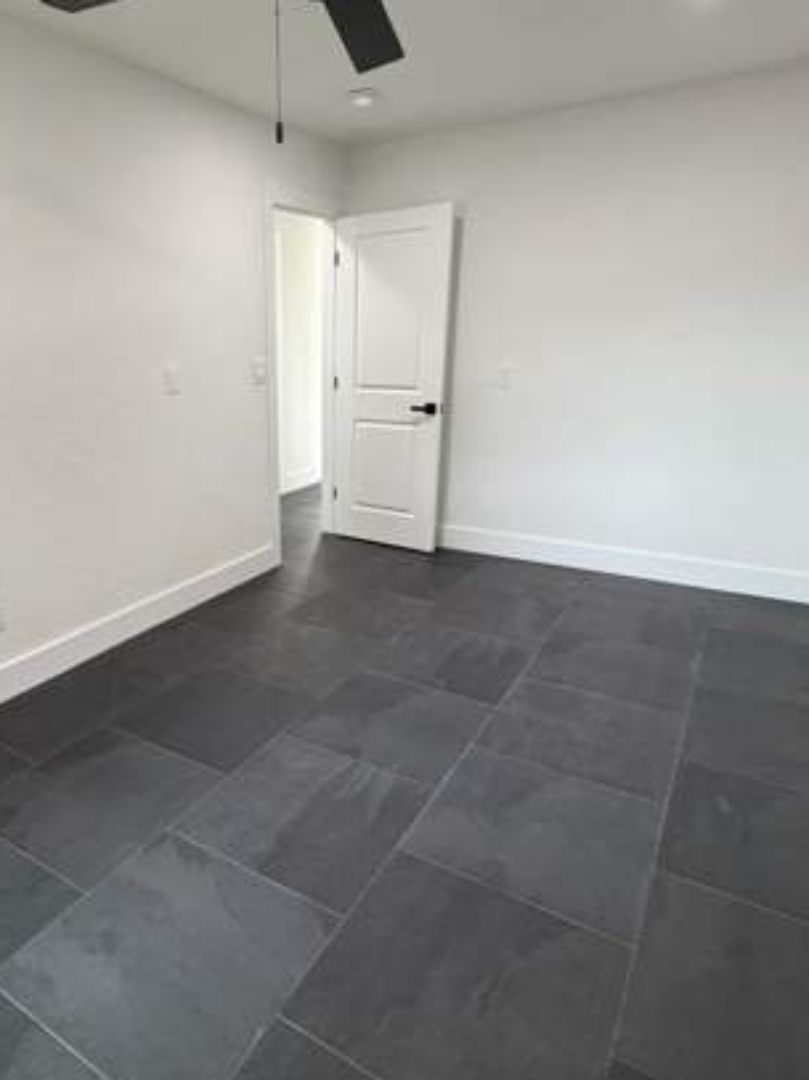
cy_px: 589
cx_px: 265
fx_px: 686
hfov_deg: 59.5
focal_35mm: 22
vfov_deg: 76.2
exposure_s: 1/120
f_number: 2.2
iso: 250
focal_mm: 2.22
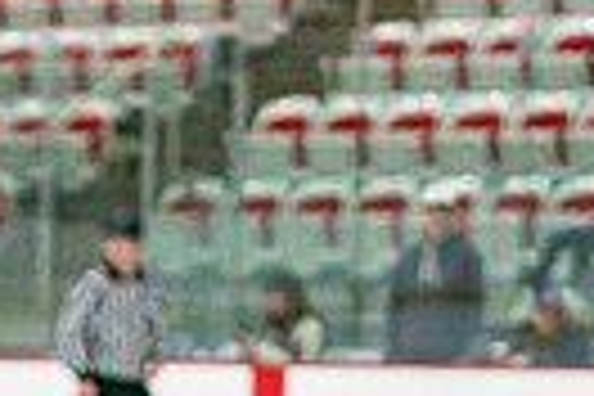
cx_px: -625
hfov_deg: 5.1
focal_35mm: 399
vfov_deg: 3.4
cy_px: 836
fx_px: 6583
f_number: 2.8
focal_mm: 70
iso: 3200
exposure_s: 1/1250
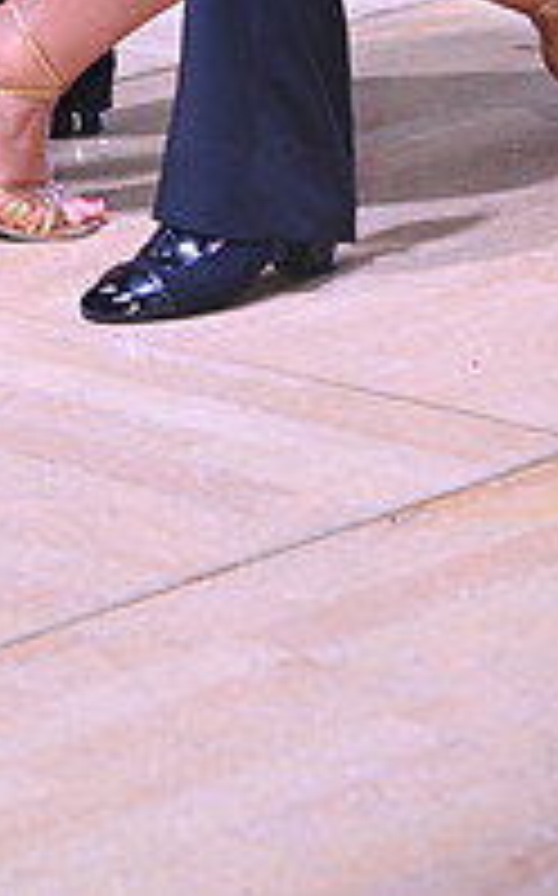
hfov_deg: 6.6
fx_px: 4779
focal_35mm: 196
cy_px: -401
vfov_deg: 10.4
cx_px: -299
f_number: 11
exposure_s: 1/200
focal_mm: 66
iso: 1600
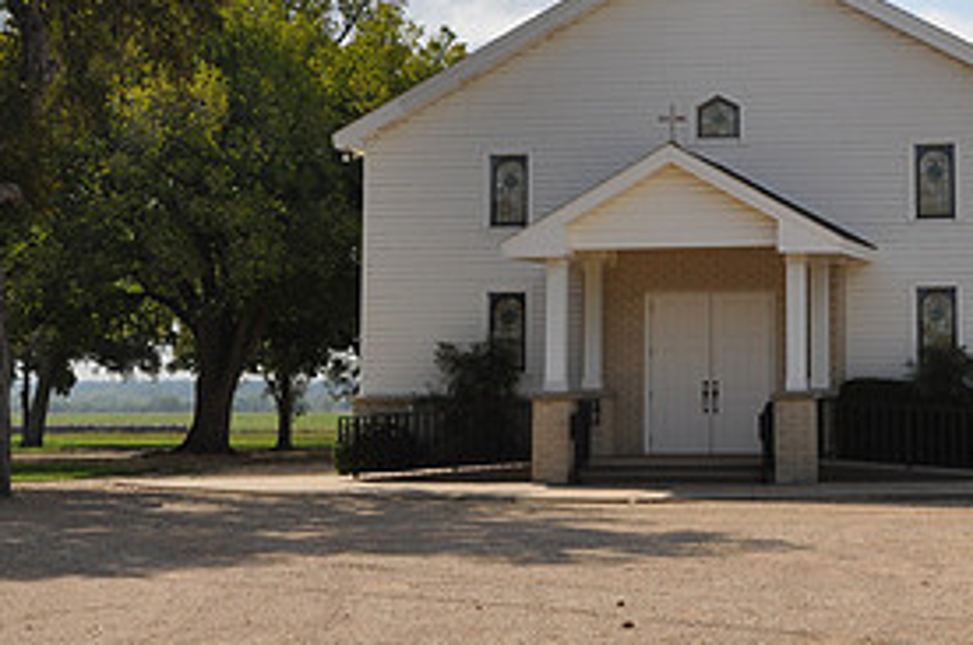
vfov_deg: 16.4
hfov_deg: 24.5
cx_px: 758
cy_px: 83
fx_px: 2212
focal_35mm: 82
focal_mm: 26
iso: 200
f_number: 13
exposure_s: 1/200
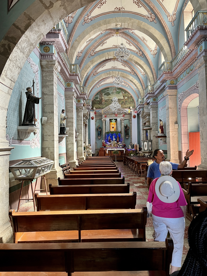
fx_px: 207
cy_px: 138
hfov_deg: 53.1
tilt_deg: +2.4
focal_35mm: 26
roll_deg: +0.9
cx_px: 104
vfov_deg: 67.3
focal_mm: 5.1
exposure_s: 1/63
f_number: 1.6
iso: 125
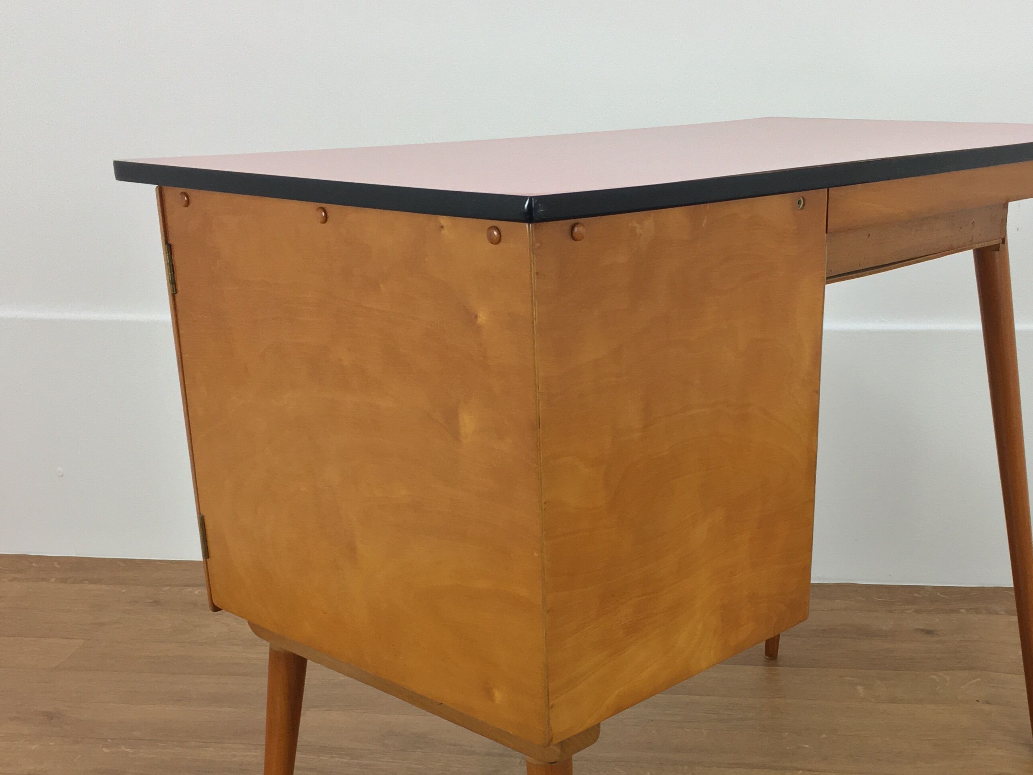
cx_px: 647
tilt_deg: -20.9
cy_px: 569
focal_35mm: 45
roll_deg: -0.1
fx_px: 1343
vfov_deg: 31.7
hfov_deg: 41.8
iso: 50
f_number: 2.2
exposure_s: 1/33
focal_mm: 4.15
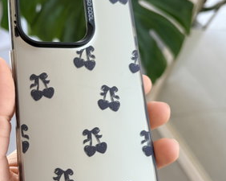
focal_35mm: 48
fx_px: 321
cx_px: 71
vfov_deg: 31.3
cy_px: 107
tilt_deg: -50.3
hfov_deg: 38.3
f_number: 1.6
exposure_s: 1/122
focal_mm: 5.96
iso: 100
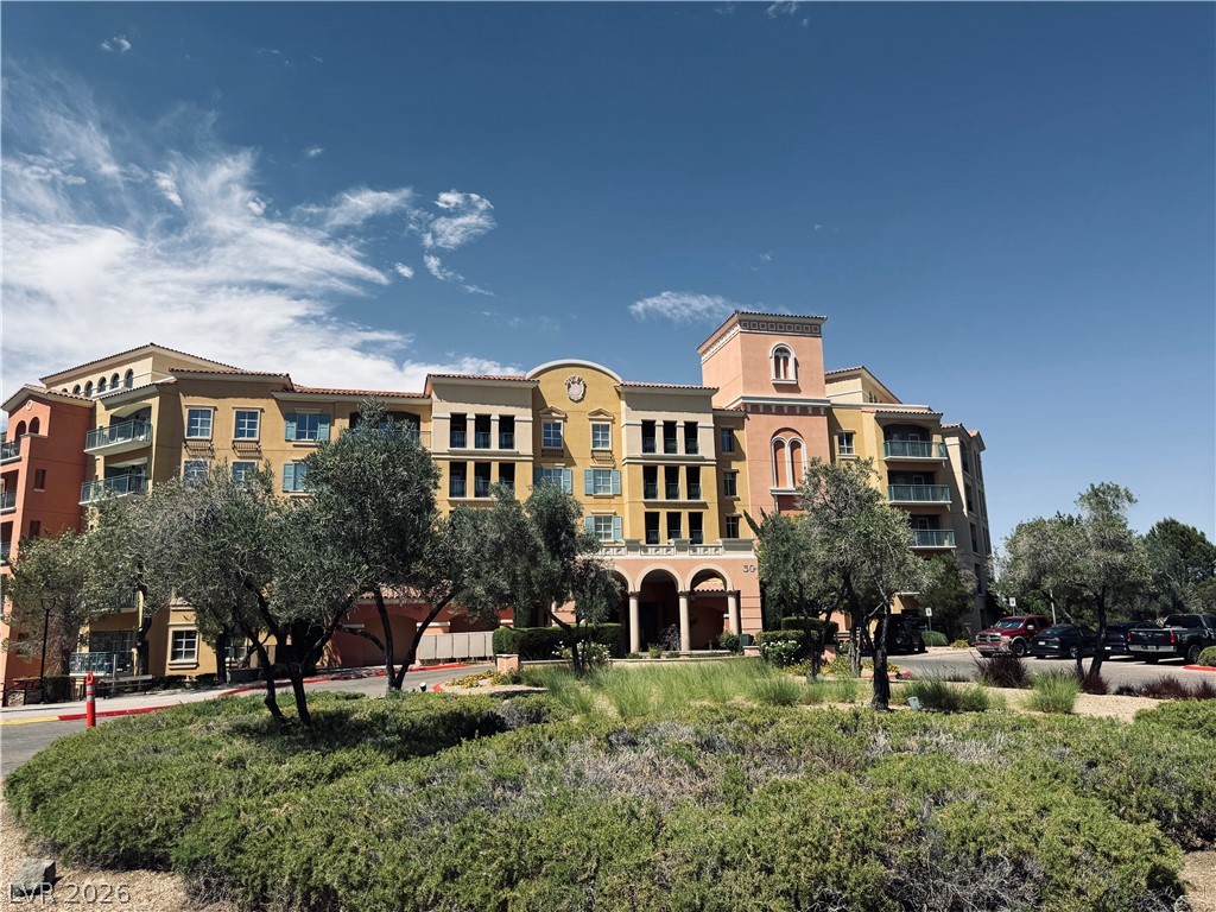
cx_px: 608
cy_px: 456
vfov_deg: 56.8
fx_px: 843
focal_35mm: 24
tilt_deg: +11.2
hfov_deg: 71.6
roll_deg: +1.4
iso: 80
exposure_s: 1/4608
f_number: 1.78
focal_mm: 6.76
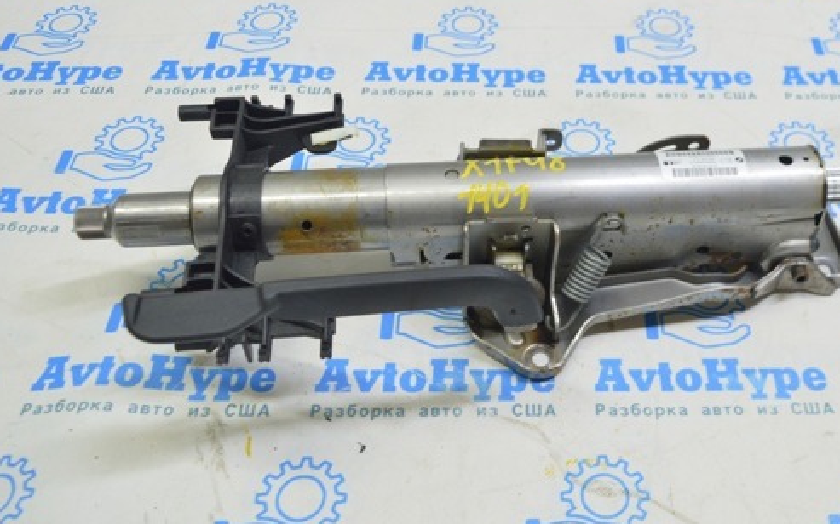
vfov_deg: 30.7
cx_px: 538
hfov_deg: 47.0
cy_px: 205
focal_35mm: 42
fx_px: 954
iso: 400
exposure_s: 1/20
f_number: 5.6
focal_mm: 21
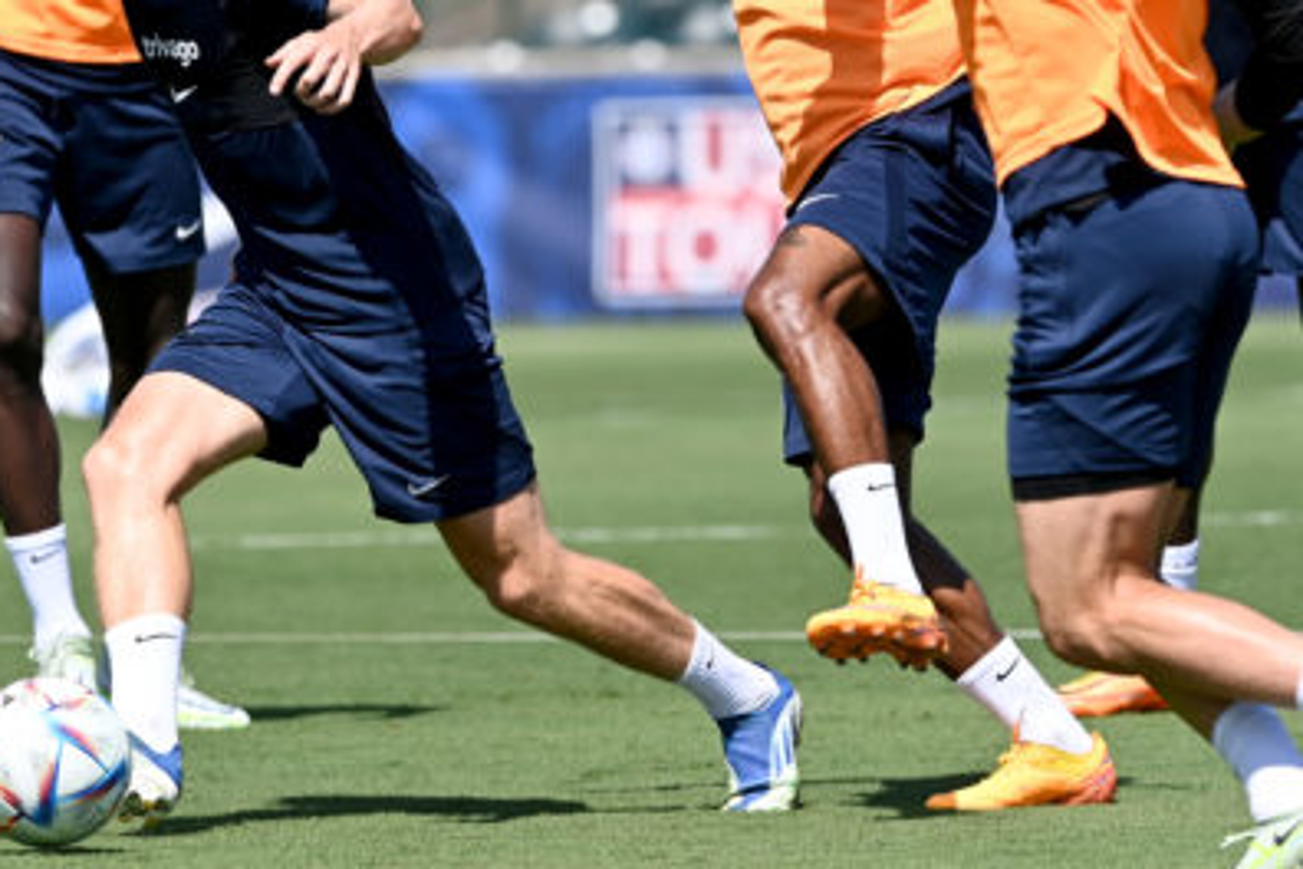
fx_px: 27397
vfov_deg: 1.8
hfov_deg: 2.7
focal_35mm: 757
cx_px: 326
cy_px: 165
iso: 400
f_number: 5.6
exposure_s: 1/2000
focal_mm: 400
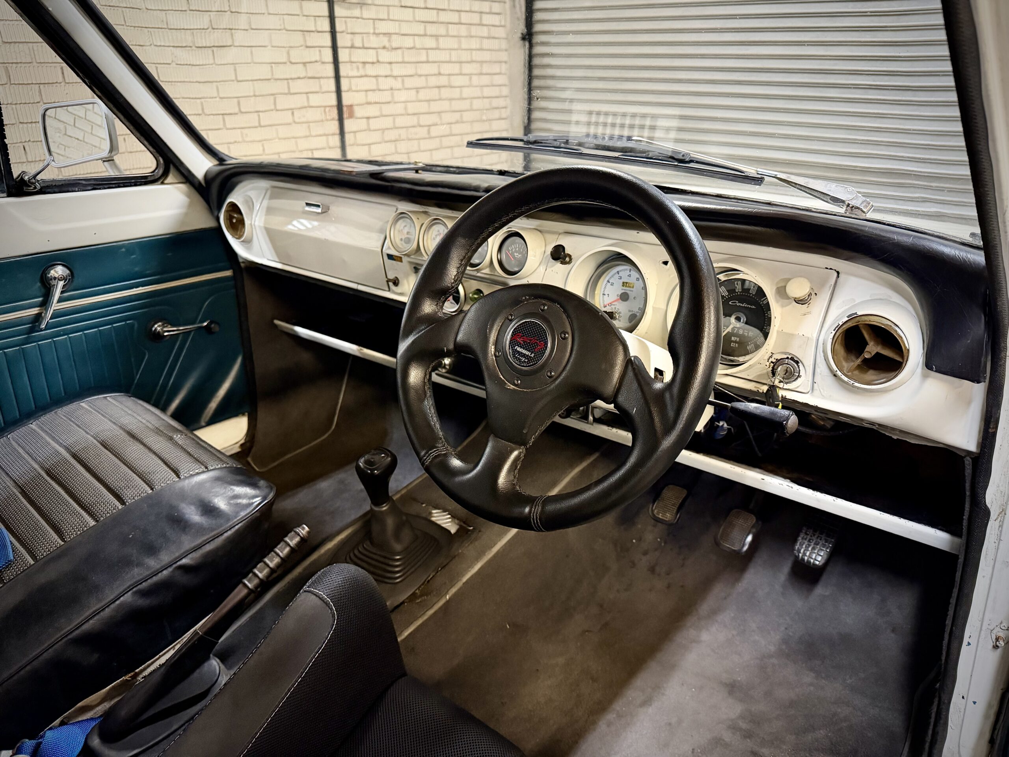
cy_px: 378
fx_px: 700
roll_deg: +0.5
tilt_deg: -24.1
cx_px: 504
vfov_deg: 56.8
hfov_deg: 71.6
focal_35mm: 24
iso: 1000
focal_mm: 6.76
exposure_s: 1/33
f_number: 1.78
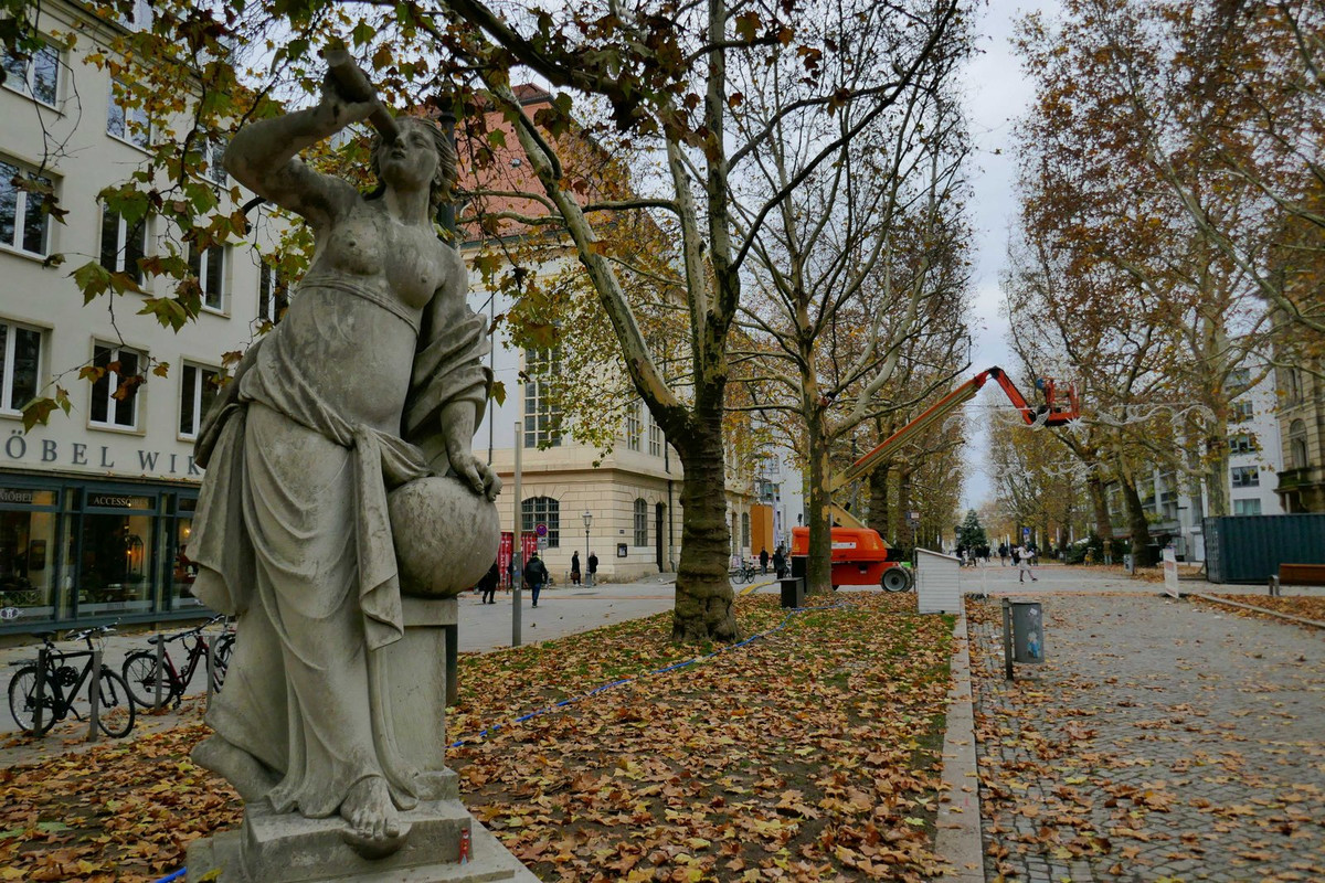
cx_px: 662
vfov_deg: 51.3
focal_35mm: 25
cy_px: 442
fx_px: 920
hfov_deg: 71.5
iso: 500
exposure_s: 1/500
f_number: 2.8
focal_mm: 9.1
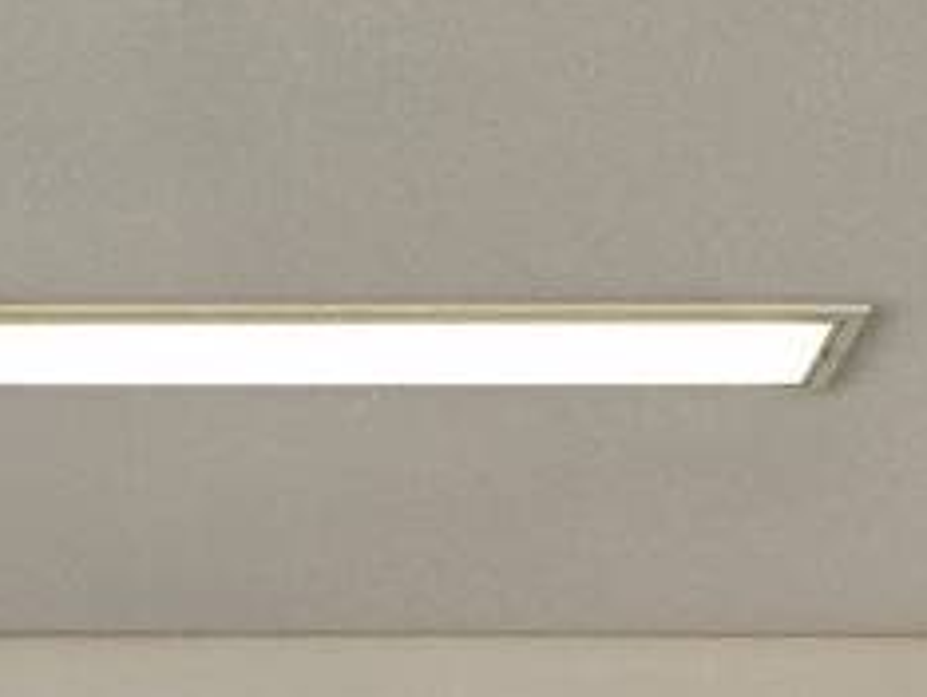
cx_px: 309
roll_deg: +0.2
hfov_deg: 22.6
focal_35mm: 86
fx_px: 2305
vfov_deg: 14.6
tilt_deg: +0.3
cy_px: 1335
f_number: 2.2
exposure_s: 1/120
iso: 125
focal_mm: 2.22
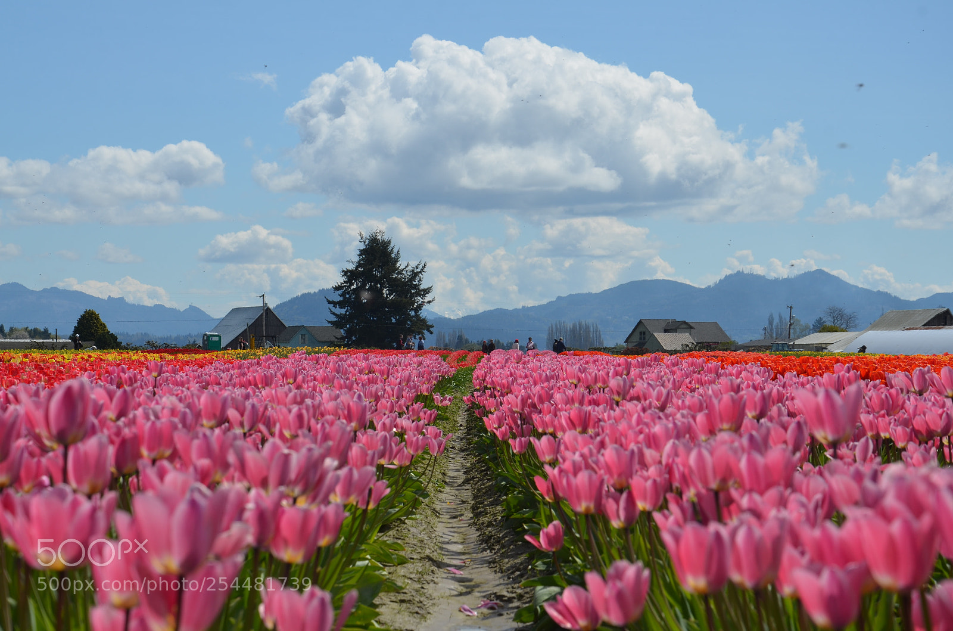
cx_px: 476
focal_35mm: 99
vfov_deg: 13.8
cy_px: 316
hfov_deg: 20.7
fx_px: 2615
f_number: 9
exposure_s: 1/320
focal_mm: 66
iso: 100
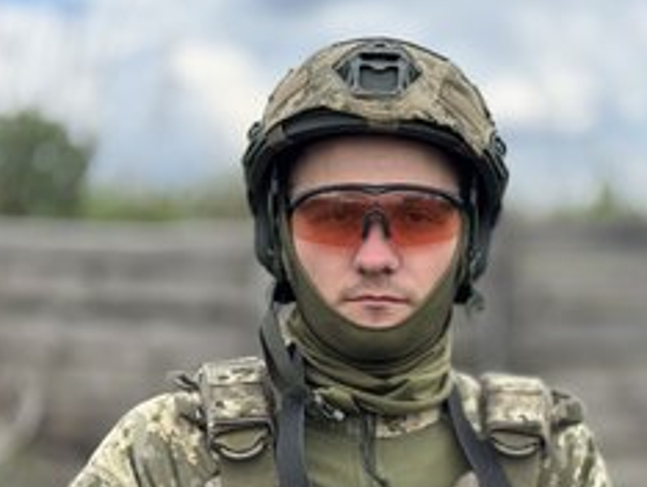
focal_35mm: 82
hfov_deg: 23.8
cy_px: 393
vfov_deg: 17.9
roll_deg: +2.1
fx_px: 1534
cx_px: 384
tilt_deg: -4.3
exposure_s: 1/1339
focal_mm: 6.76
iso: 64
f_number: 1.78
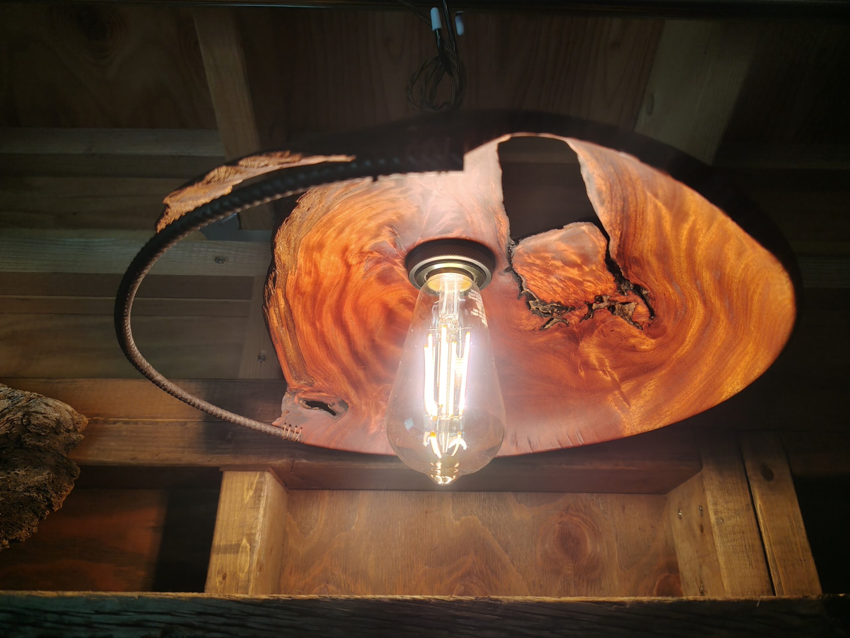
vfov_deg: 58.9
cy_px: 319
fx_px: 565
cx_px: 425
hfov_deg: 73.9
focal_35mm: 23
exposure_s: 1/120
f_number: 1.88
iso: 85
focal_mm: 5.56
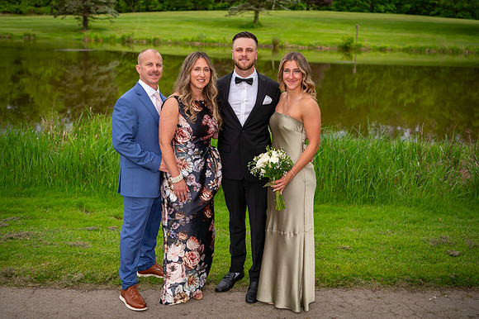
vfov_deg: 30.7
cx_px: 246
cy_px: 136
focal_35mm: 44
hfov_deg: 44.8
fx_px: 580
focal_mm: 38
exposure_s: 1/3200
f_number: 3.2
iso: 400
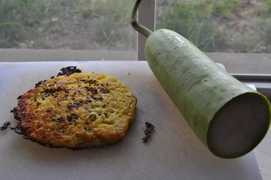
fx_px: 361
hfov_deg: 41.2
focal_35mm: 48
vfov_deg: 28.0
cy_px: 90
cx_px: 136
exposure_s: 1/60
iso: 320
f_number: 8
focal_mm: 32
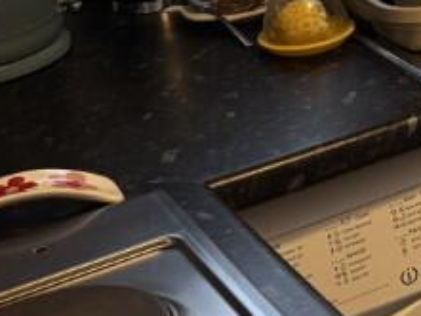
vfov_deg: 12.8
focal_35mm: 111
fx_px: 1351
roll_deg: +1.2
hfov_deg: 14.2
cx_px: 890
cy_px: -137
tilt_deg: -16.5
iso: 200
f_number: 1.78
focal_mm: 6.76
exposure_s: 1/98
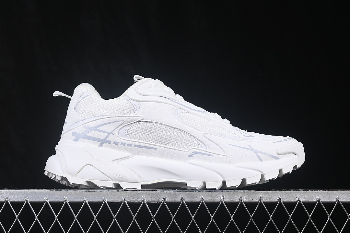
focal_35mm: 75
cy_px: 116
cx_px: 175
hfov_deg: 27.0
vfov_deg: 18.2
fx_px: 729
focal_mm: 50
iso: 160
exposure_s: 1/80
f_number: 8
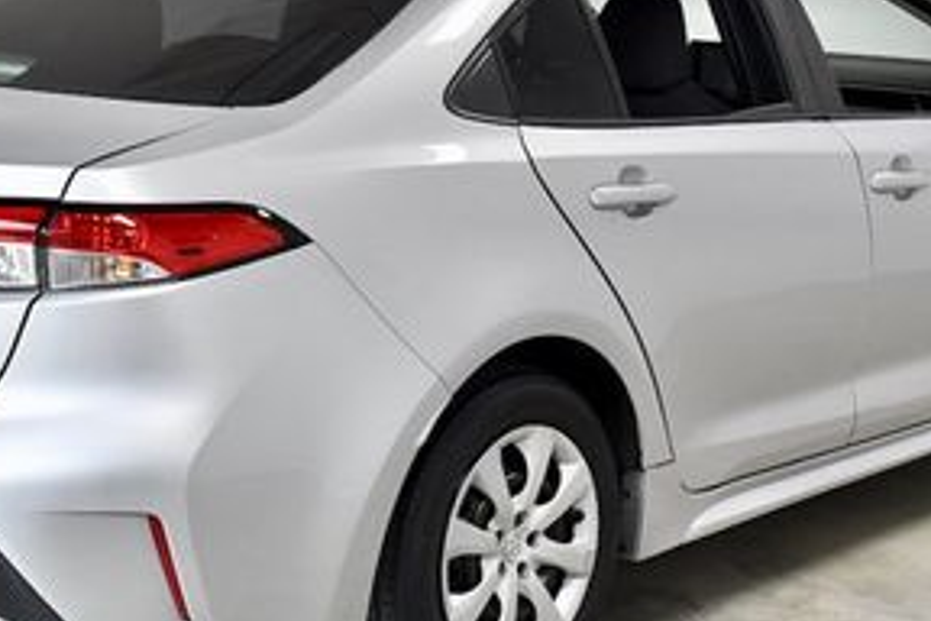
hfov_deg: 25.4
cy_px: 205
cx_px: 420
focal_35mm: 80
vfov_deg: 17.0
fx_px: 2069
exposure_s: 1/500
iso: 1250
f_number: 5.6
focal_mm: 24
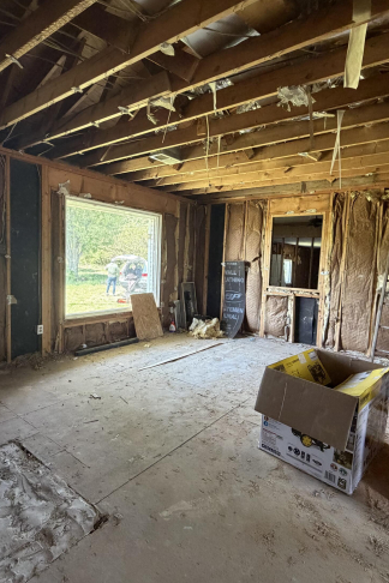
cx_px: 184
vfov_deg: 84.0
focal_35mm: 20
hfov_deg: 61.9
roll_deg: -1.8
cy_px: 286
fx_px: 324
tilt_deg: -5.2
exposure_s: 1/60
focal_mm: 2.22
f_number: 2.2
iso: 400
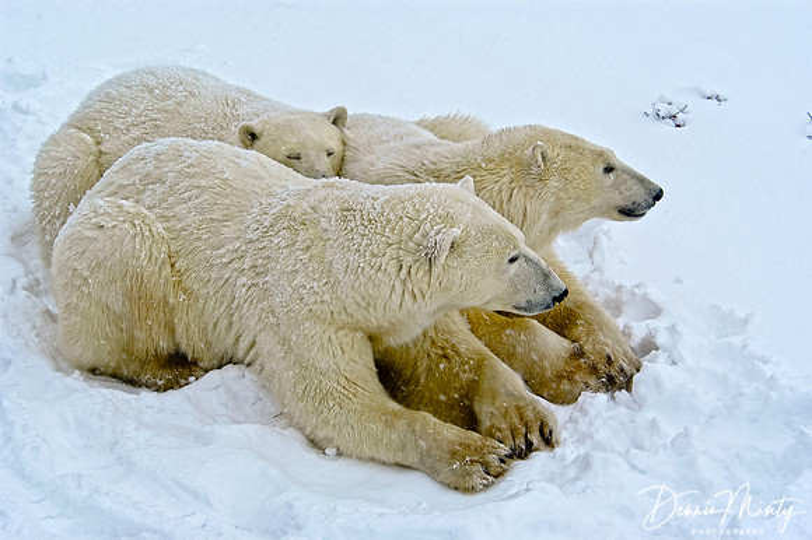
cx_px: 406
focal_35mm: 138
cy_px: 270
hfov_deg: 14.9
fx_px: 3111
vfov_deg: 9.9
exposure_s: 1/180
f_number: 8
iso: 250
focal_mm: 92
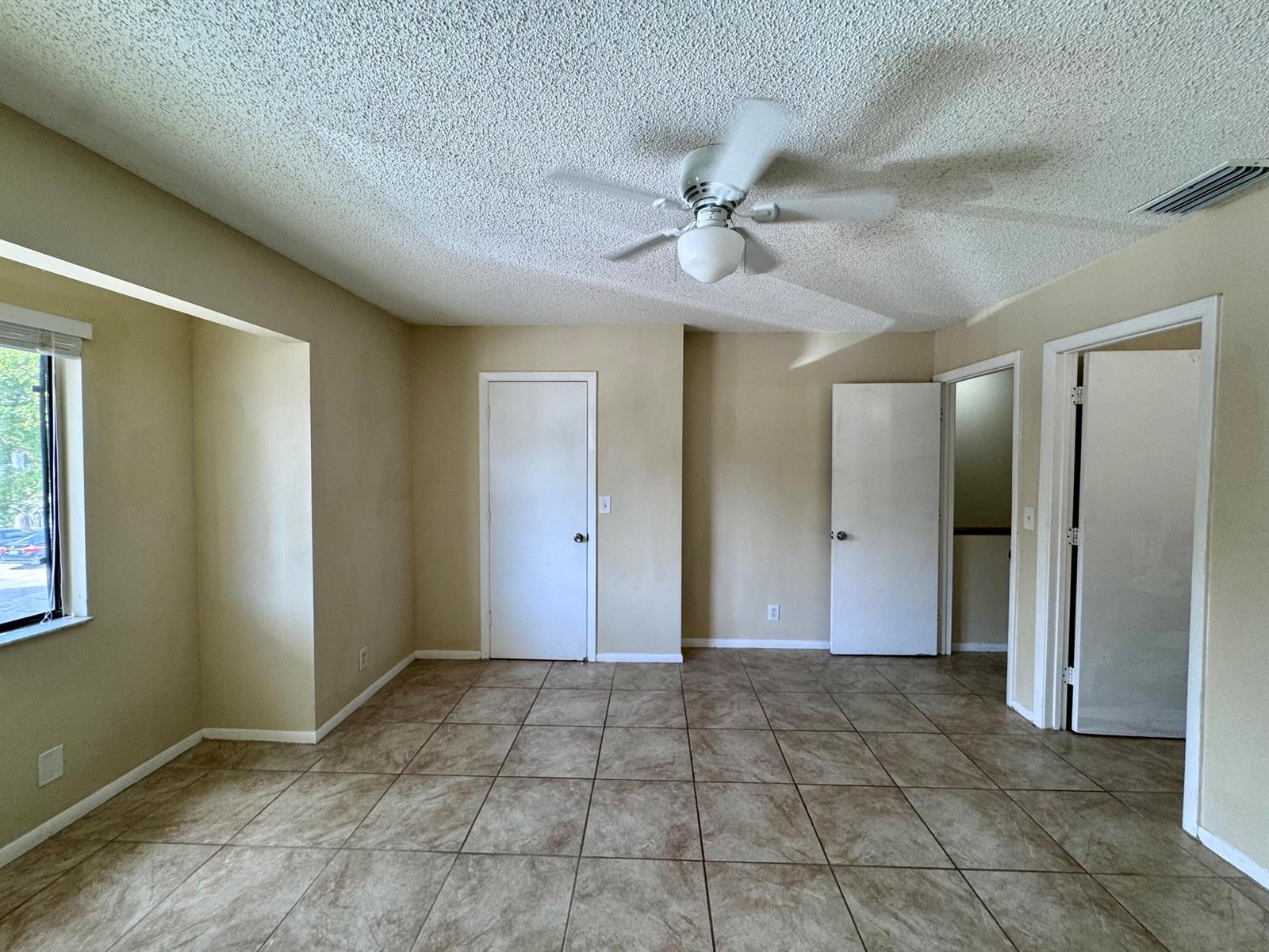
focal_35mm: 14
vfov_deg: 85.7
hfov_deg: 102.1
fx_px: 513
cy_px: 476
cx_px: 634
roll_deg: +0.1
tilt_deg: -2.4
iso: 80
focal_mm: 2.22
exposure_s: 1/120
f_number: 2.2
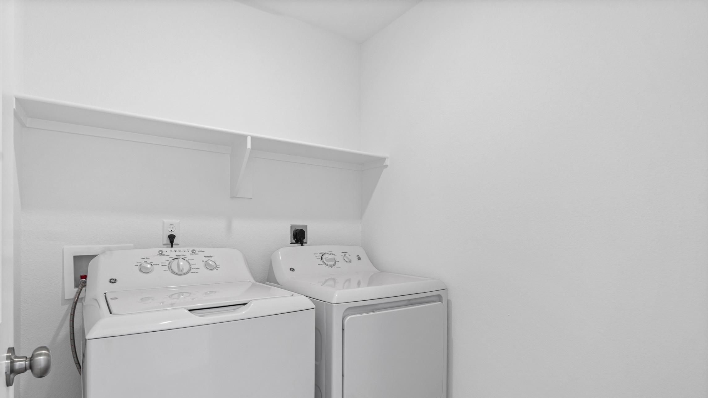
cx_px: 356
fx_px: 357
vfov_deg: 58.0
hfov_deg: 89.6
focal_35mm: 19
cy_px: 236
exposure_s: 1/3
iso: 250
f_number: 9
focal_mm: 12
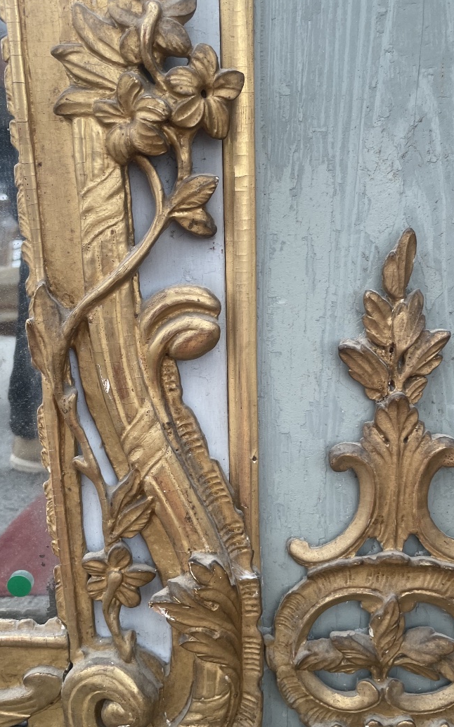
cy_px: 361
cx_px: 235
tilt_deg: -24.8
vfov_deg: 59.6
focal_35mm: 32
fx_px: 633
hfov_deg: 39.4
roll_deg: +2.2
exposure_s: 1/121
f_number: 1.6
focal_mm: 4.2
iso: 50
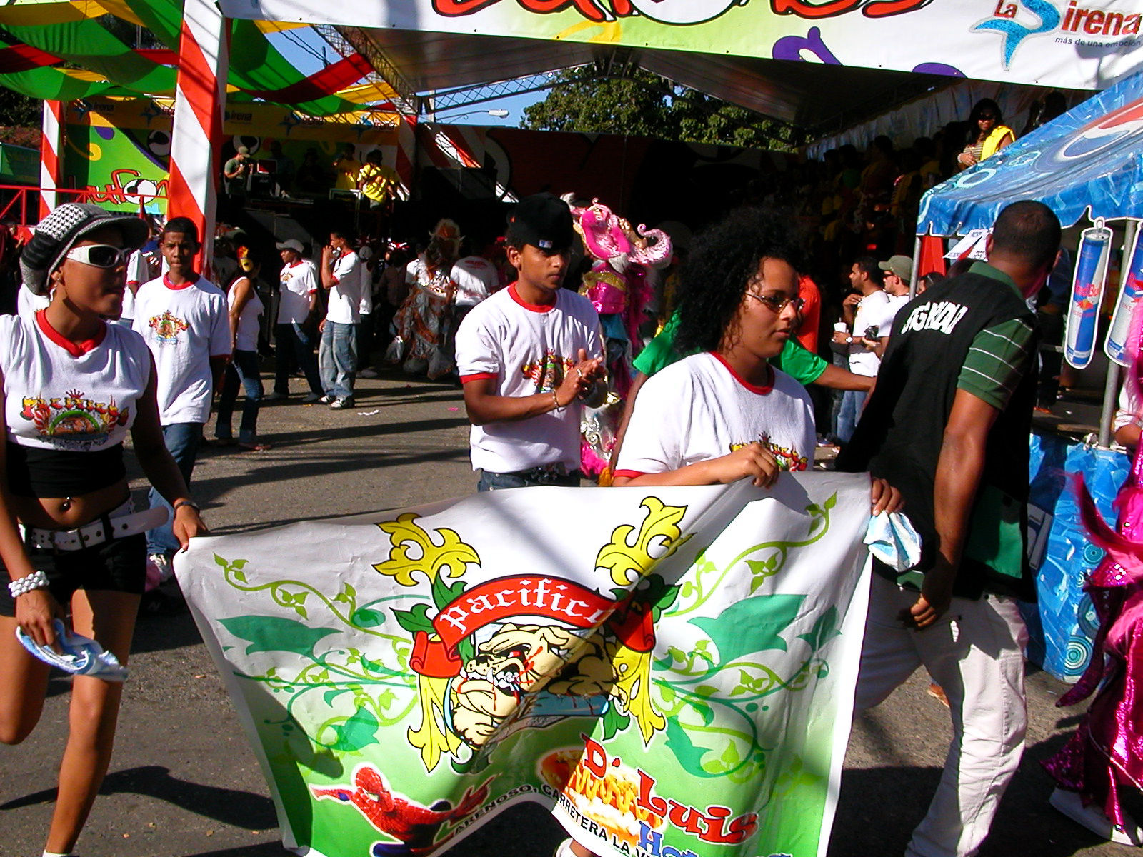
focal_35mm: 37
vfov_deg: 38.7
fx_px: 1222
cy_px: 428
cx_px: 572
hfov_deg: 50.1
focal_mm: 5.6
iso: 100
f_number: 4.5
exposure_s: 1/778
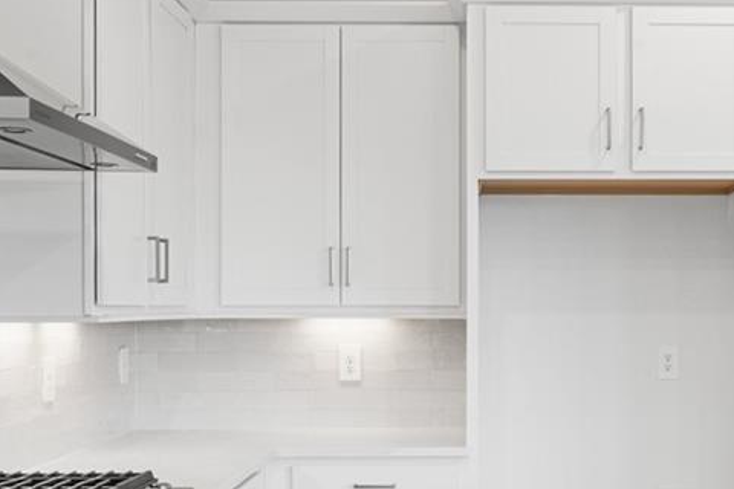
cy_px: 315
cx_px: 500
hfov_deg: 33.1
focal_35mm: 60
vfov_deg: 22.6
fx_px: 1223
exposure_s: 1.3
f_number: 16
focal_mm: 18
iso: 100
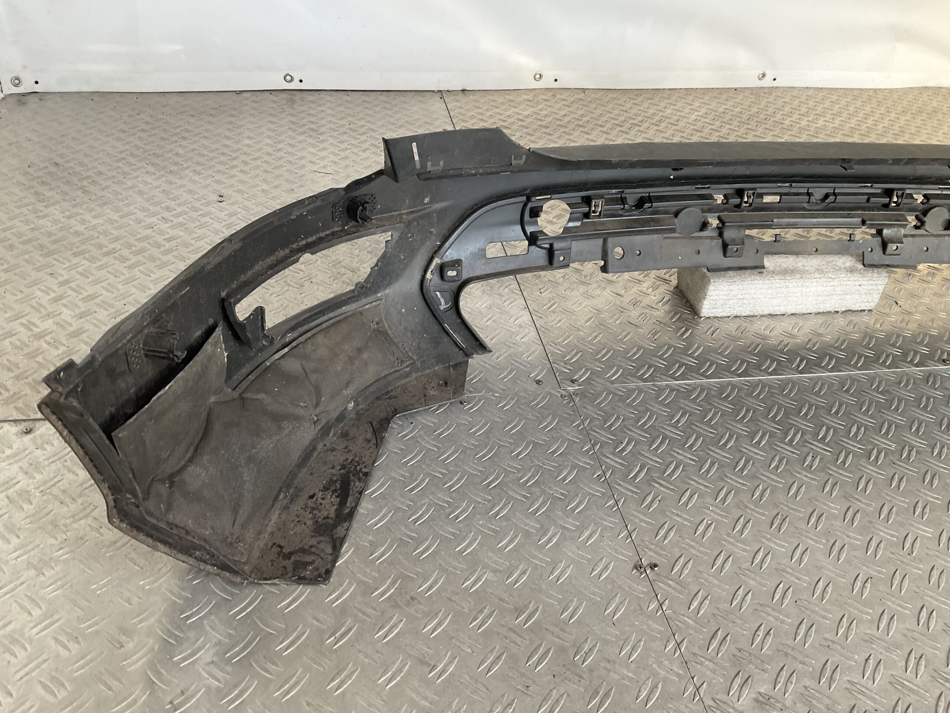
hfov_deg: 61.7
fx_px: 796
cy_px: 356
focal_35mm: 29
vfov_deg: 48.2
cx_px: 475
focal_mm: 3
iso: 64
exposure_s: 1/120
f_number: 1.8
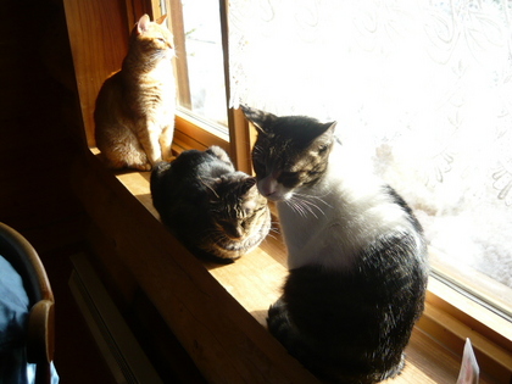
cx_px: 256
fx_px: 488
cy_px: 192
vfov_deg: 42.9
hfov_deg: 55.4
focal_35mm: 33
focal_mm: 5.5
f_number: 2.8
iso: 100
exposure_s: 1/125
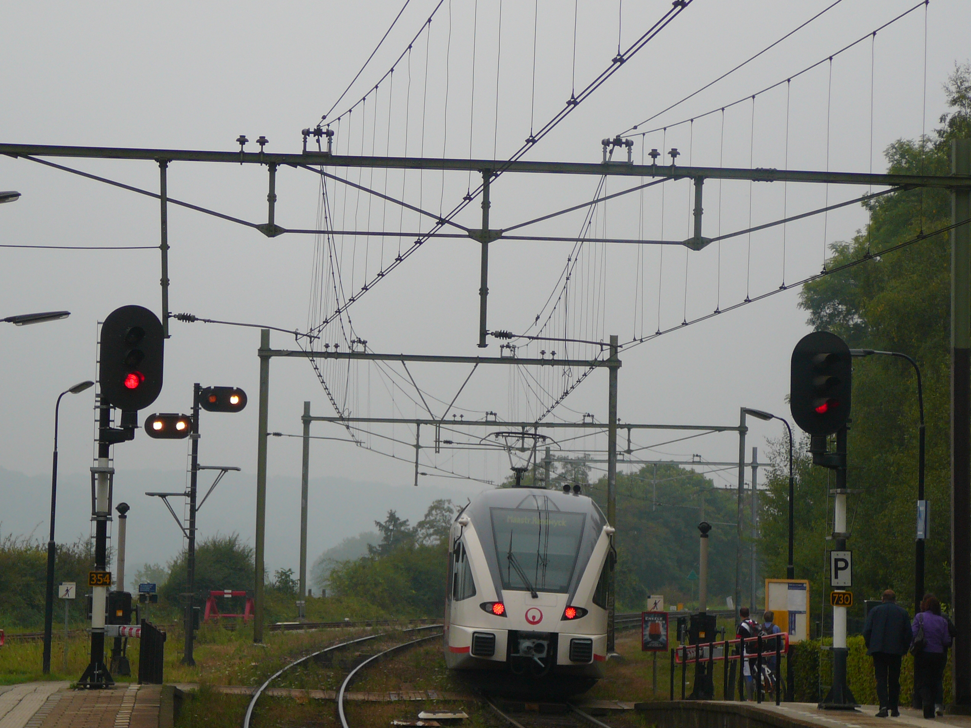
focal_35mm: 128
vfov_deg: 11.6
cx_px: 486
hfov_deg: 15.4
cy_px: 364
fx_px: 3590
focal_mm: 19
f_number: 3.9
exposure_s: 1/250
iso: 80
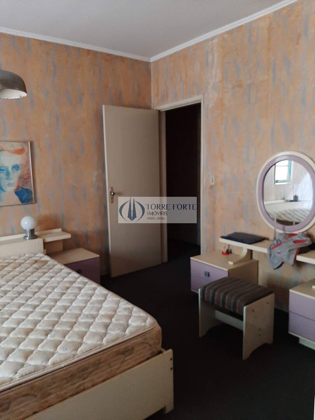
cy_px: 210
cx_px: 158
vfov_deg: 65.3
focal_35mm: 27
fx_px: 328
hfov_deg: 51.4
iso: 250
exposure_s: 1/24
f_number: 1.7
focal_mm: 3.93
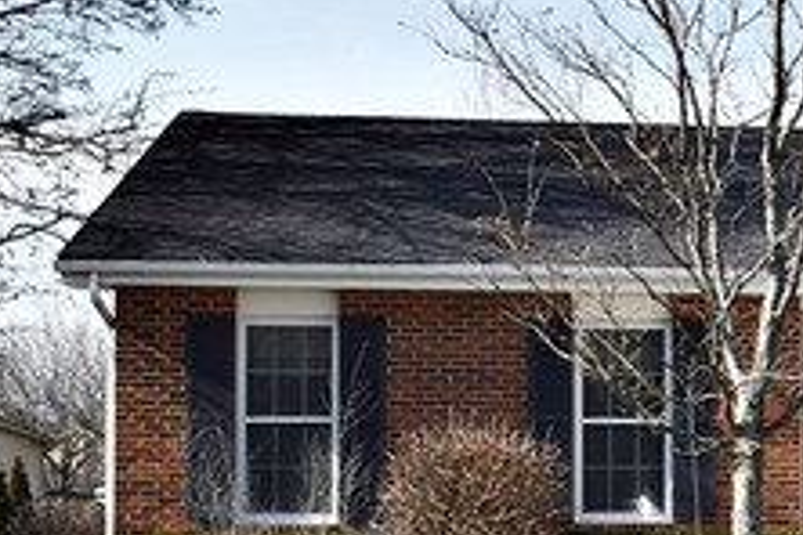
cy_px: 461
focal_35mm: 95
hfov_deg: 19.3
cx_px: 1121
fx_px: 2119
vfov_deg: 14.3
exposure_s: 1/200
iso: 100
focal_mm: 22
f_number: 13
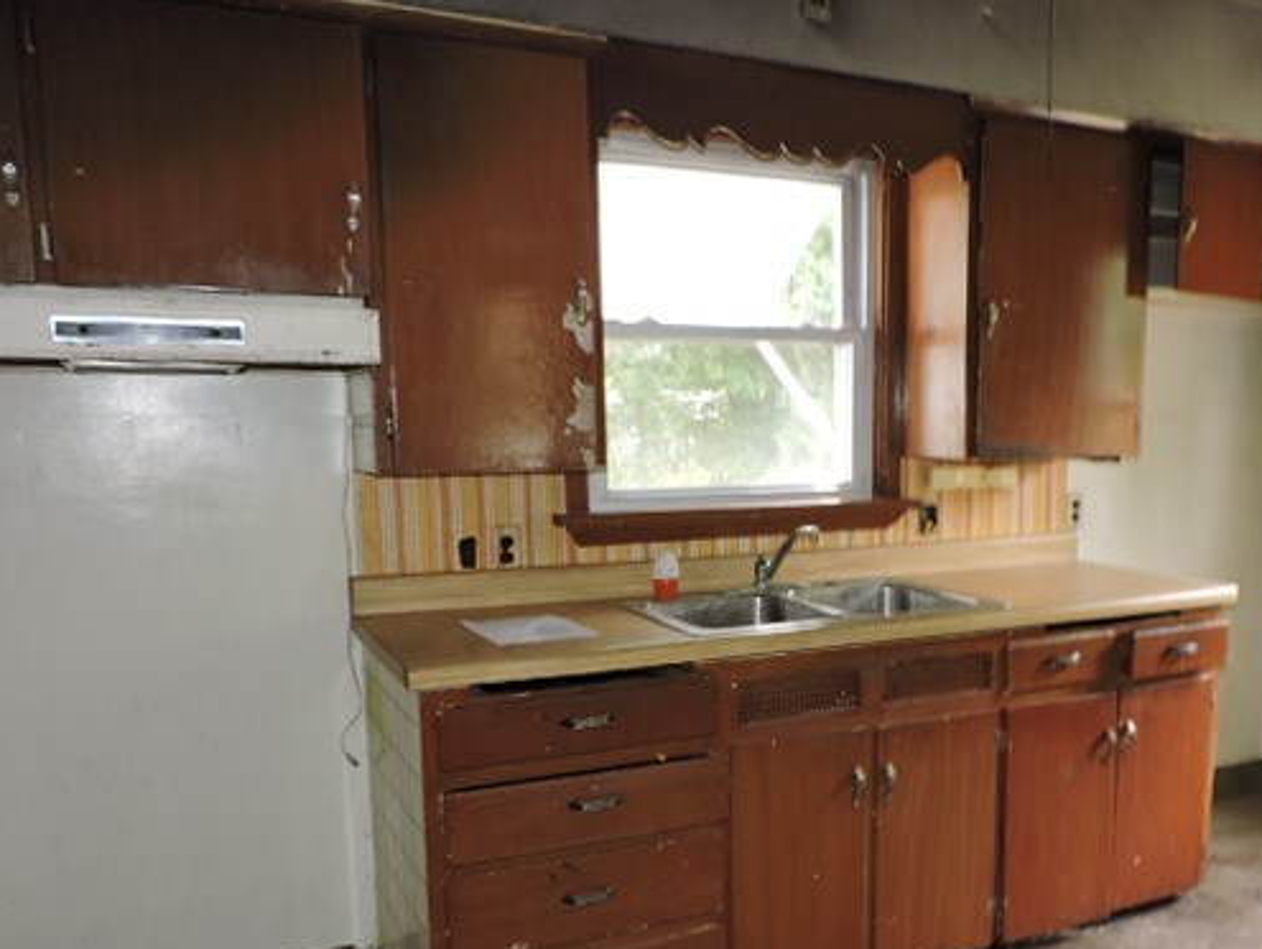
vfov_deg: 45.1
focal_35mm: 31
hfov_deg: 57.8
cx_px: 770
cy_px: 589
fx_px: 1131
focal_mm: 4.3
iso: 200
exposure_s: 1/30
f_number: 3
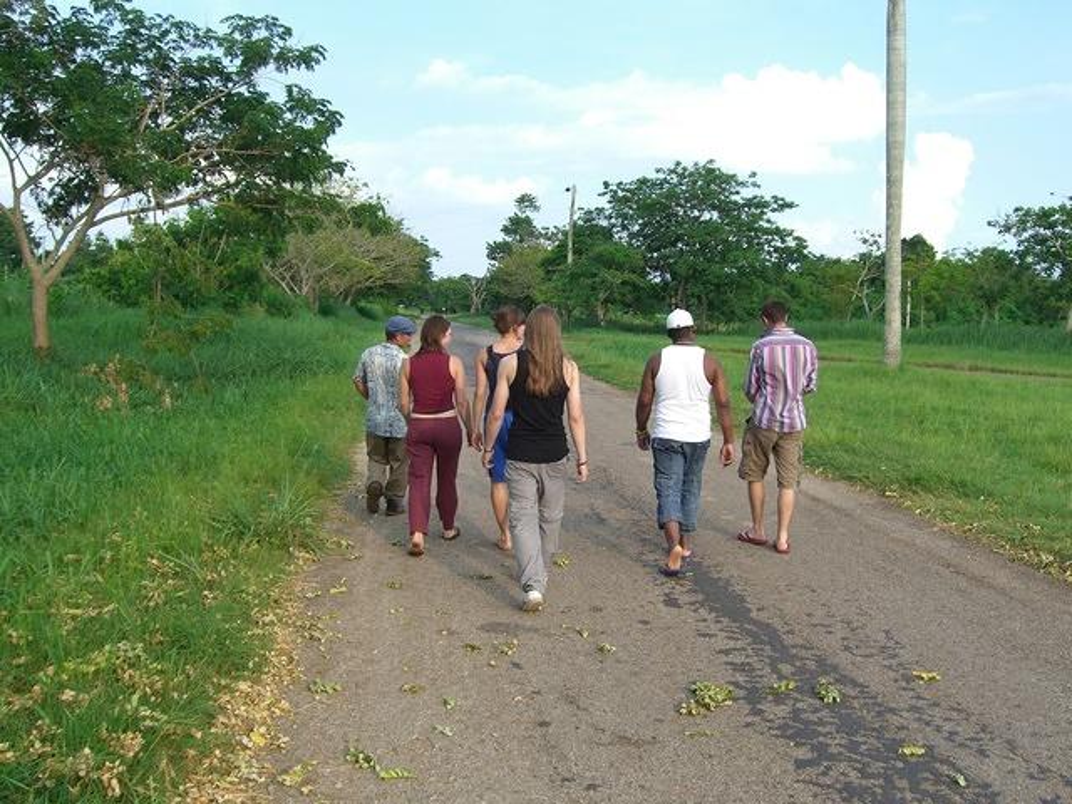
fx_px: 1177
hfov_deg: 49.0
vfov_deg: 37.7
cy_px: 402
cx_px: 536
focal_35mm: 38
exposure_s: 1/250
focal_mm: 7.9
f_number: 4
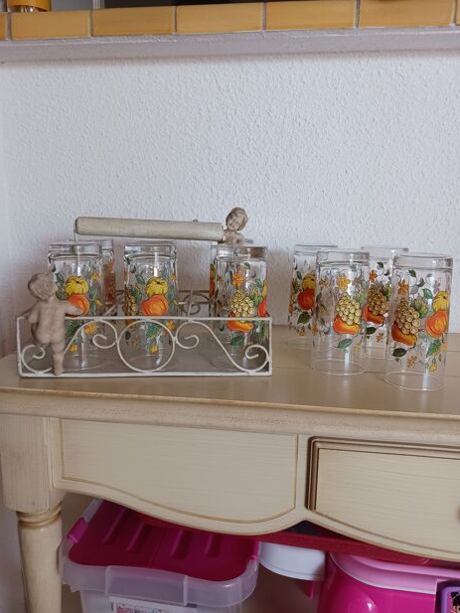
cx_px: 225
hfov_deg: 49.8
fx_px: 496
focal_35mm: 28
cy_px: 306
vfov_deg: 63.4
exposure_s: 1/50
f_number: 1.8
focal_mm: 4
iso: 200
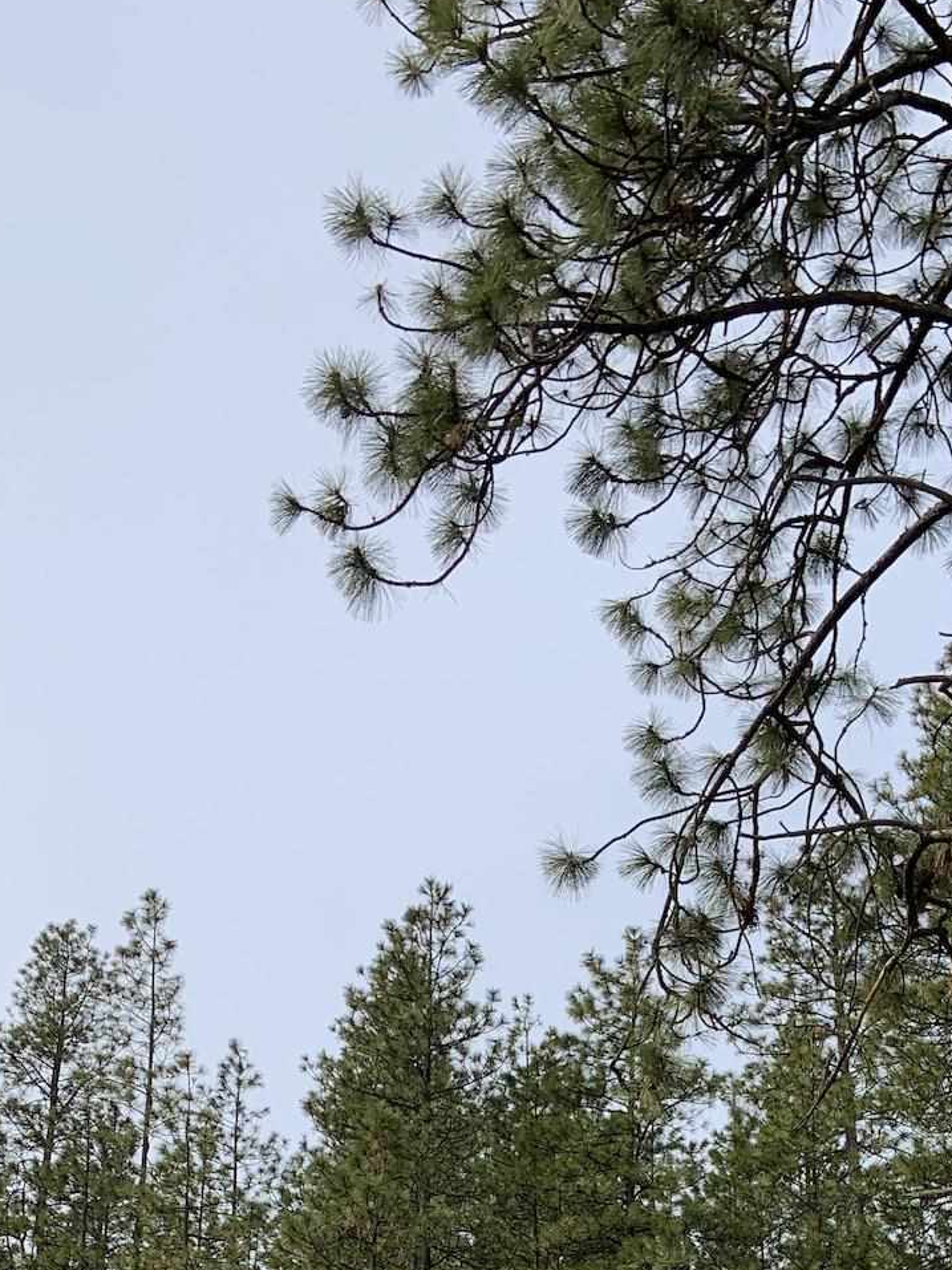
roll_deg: -2.5
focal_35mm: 58
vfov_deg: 29.9
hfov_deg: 25.2
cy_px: 1400
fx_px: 2128
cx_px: 579
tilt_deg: +19.5
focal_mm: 4.25
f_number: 1.8
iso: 25
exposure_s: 1/1748
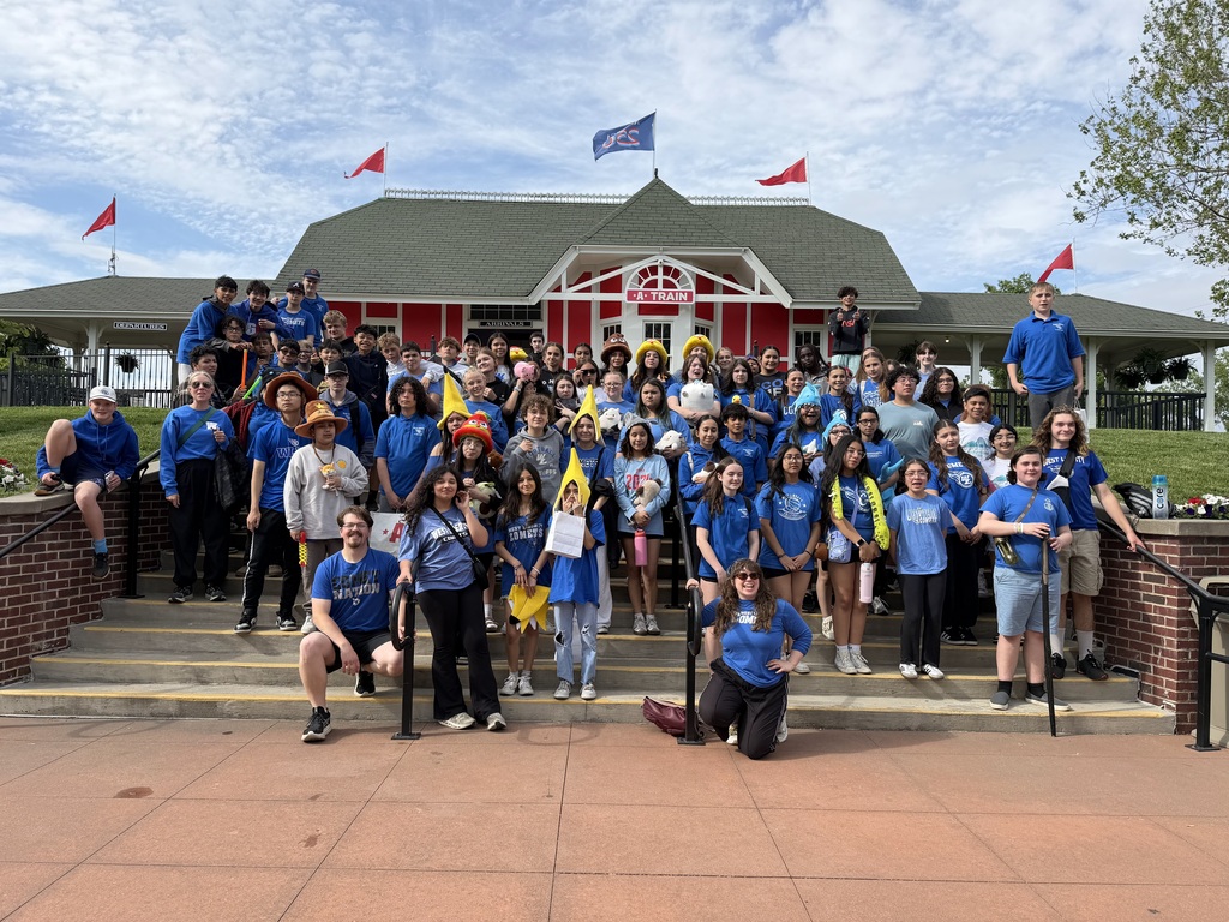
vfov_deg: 56.8
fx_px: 852
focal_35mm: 24
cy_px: 461
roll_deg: -1.4
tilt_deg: +1.6
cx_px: 614
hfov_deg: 71.6
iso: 80
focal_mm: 6.76
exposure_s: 1/4405
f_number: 1.78
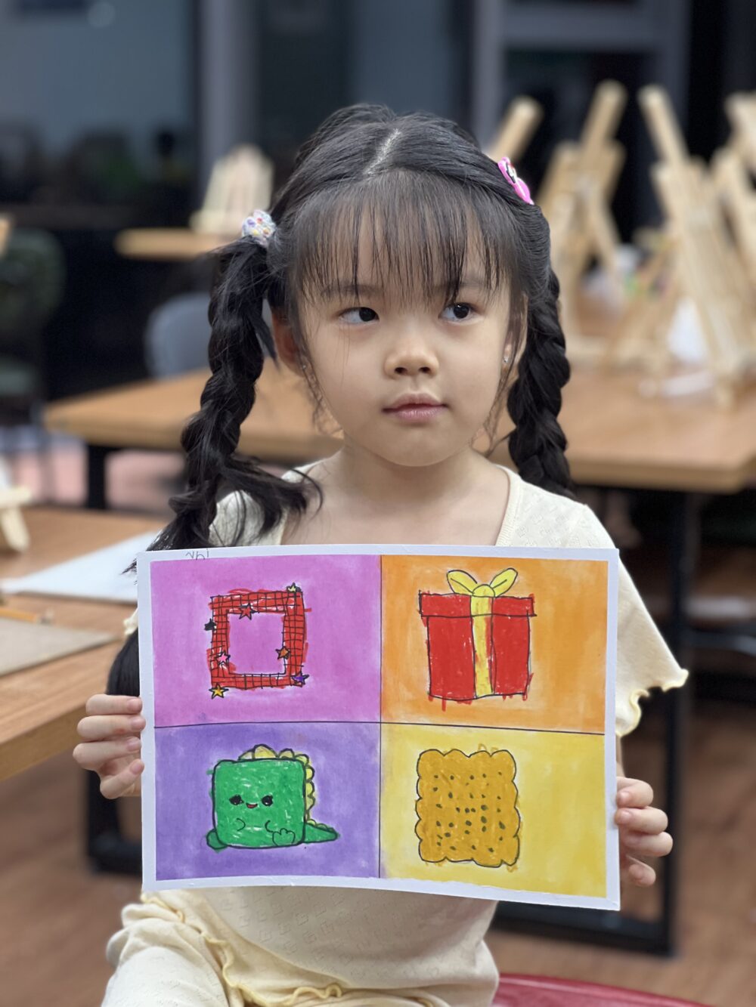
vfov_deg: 25.3
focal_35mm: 77
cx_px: 378
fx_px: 2242
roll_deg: -1.3
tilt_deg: -8.8
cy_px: 504
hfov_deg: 19.1
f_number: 2.8
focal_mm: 9
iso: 125
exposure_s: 1/33
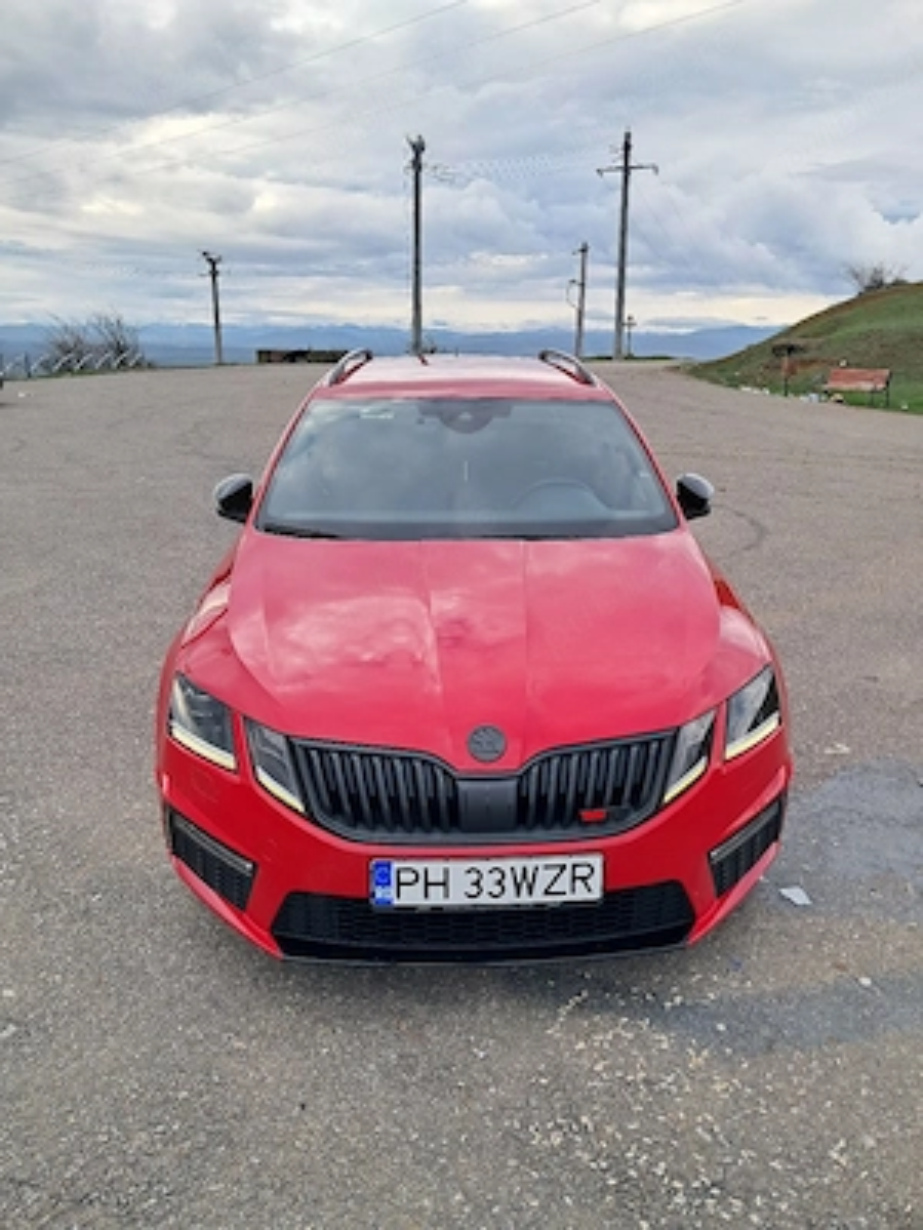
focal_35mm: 27
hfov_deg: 51.4
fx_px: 960
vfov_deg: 65.3
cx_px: 462
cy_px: 615
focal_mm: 4
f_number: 1.8
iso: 50
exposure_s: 1/156
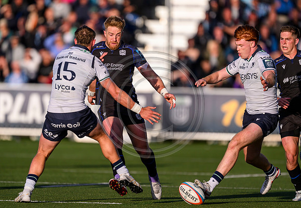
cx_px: 131
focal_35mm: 634
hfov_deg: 3.2
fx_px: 5363
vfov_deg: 2.2
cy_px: 95
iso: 500
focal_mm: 560
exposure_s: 1/4000
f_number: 4
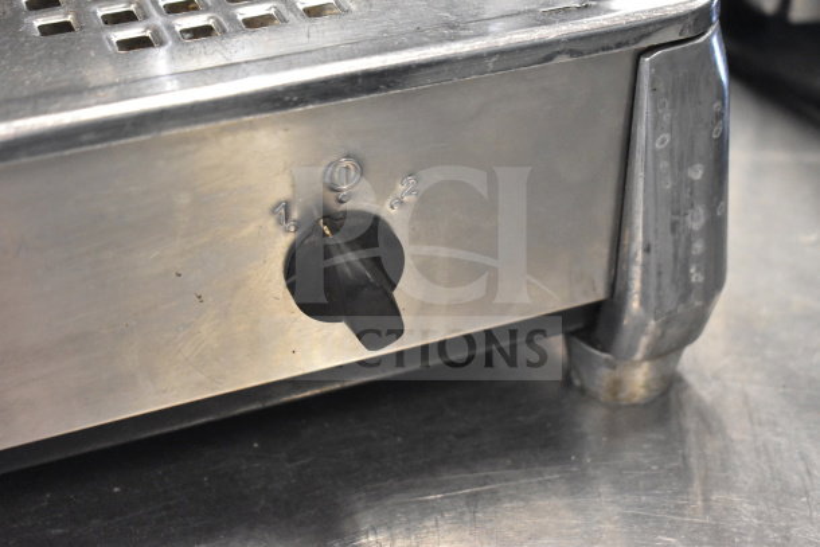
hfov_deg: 28.1
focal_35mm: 72
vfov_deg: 18.9
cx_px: 410
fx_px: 1640
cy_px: 274
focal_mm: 48
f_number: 5.3
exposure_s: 1/100
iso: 6400
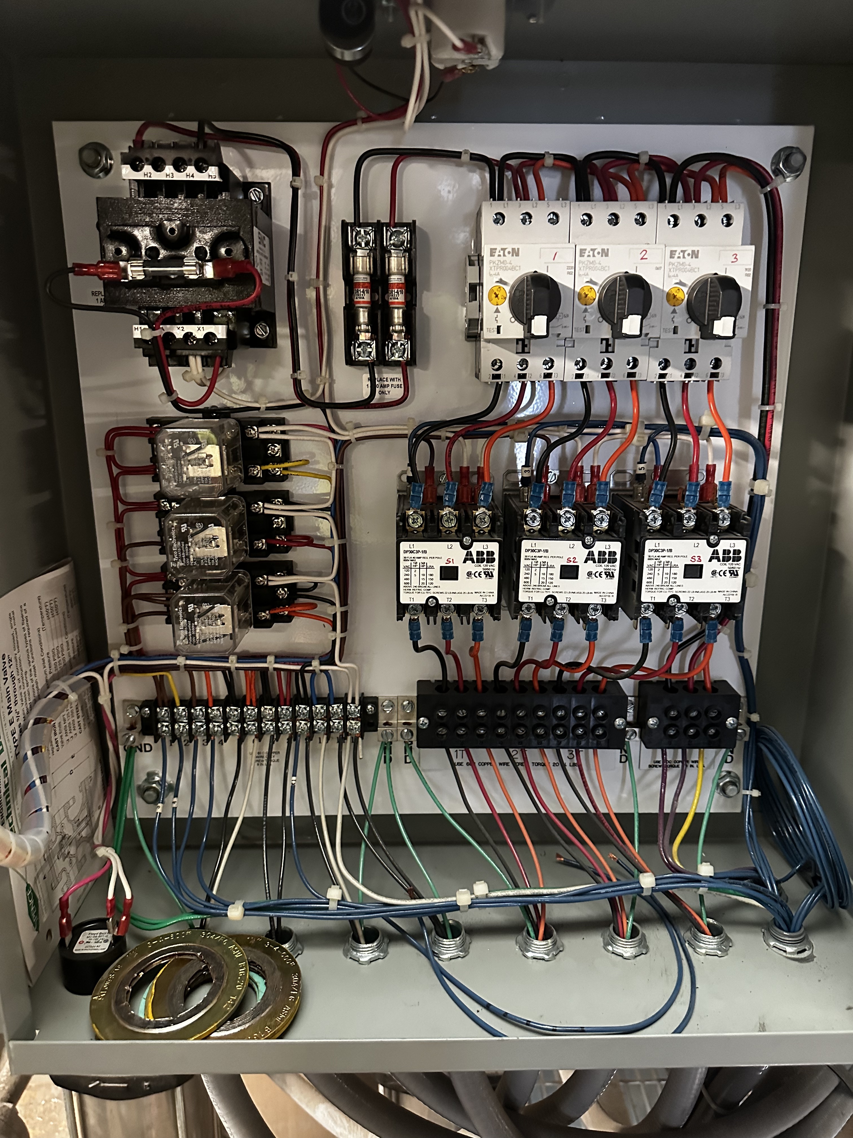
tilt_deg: -13.5
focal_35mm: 24
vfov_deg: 71.6
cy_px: 569
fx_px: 789
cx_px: 426
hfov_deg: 56.8
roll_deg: -1.0
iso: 1000
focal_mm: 6.86
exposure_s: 1/40
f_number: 1.78
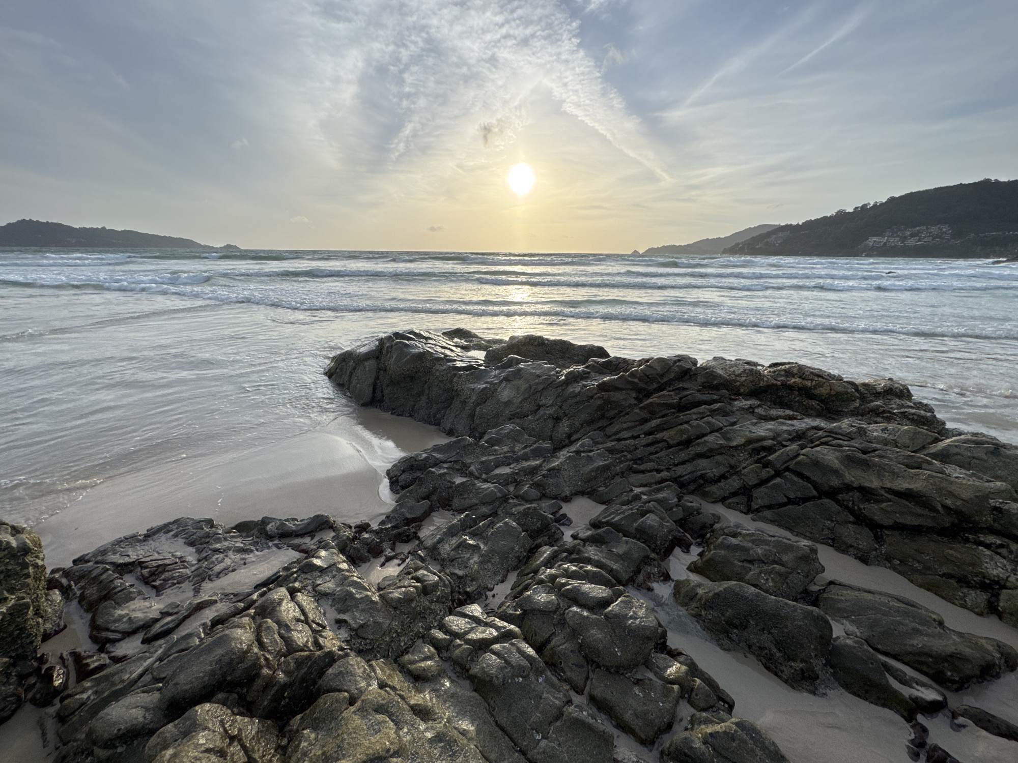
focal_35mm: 14
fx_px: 412
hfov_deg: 102.1
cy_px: 382
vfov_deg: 85.7
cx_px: 509
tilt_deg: -18.3
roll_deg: -1.0
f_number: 2.2
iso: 50
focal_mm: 2.22
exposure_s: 1/1709
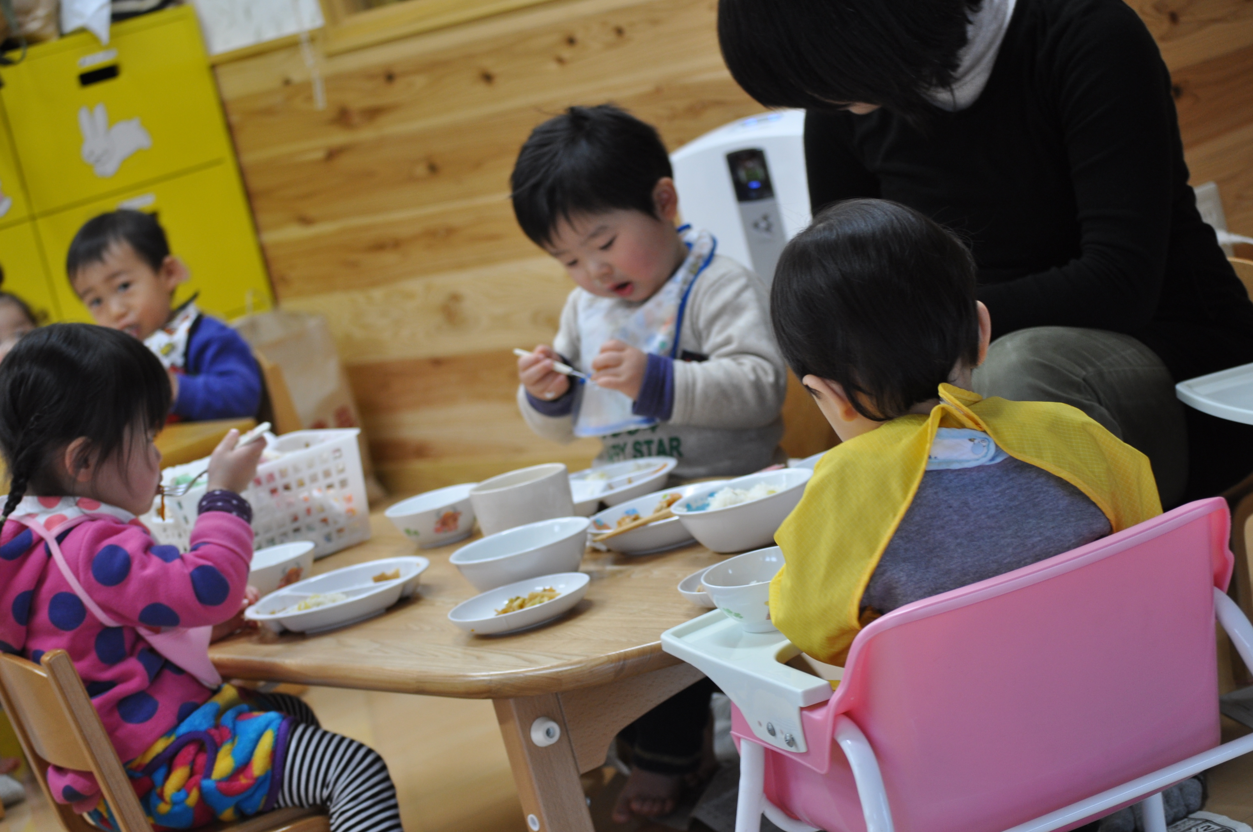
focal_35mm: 90
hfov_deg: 22.6
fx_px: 3129
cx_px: 626
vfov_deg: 15.2
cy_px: 416
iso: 400
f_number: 4.2
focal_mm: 60
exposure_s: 1/60
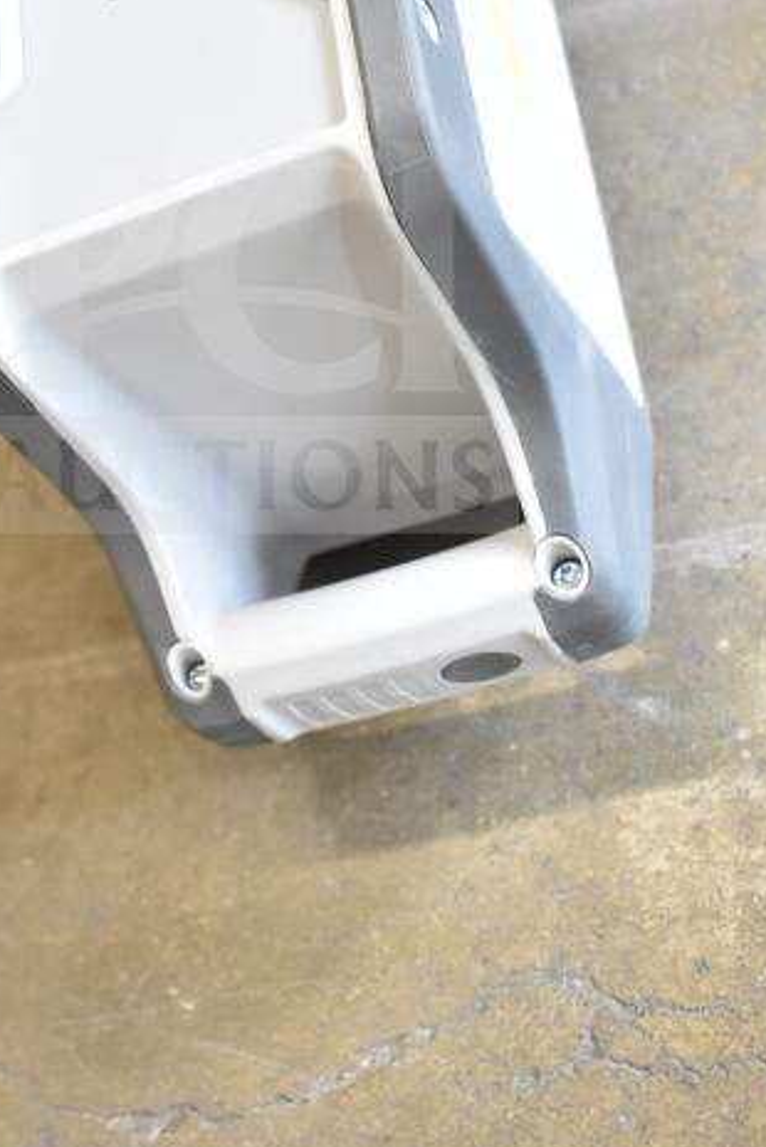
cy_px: 336
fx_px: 1975
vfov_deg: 32.0
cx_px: 240
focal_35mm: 62
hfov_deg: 21.8
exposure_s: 1/60
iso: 1600
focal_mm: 21
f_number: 4
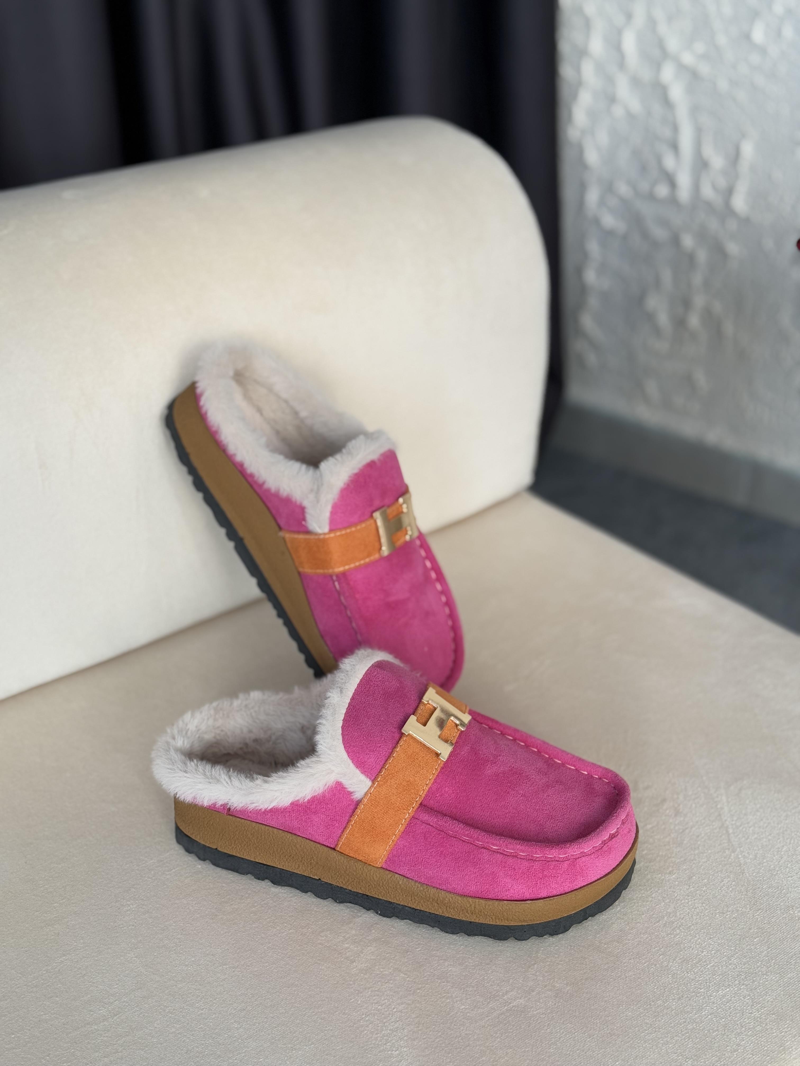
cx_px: 400
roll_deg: +0.6
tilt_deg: -27.7
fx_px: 1479
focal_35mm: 48
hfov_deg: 30.3
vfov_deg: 39.7
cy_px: 533
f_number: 1.78
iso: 100
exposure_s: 1/119
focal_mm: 6.76
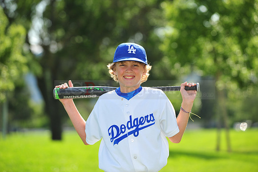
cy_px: 86
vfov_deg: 8.8
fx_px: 1110
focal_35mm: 155
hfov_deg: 13.3
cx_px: 129
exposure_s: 1/1600
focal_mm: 155
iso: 320
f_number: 4.5
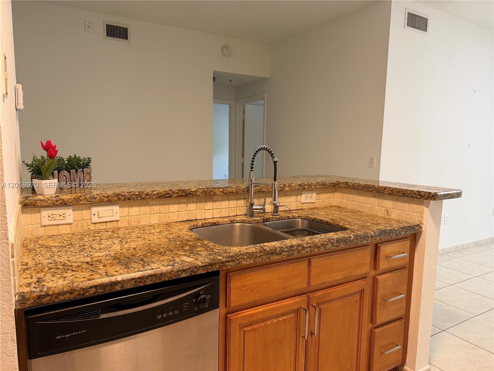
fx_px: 343
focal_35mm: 24
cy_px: 186
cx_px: 247
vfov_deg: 56.8
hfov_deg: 71.6
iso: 200
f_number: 1.78
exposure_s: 1/60
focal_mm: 6.76
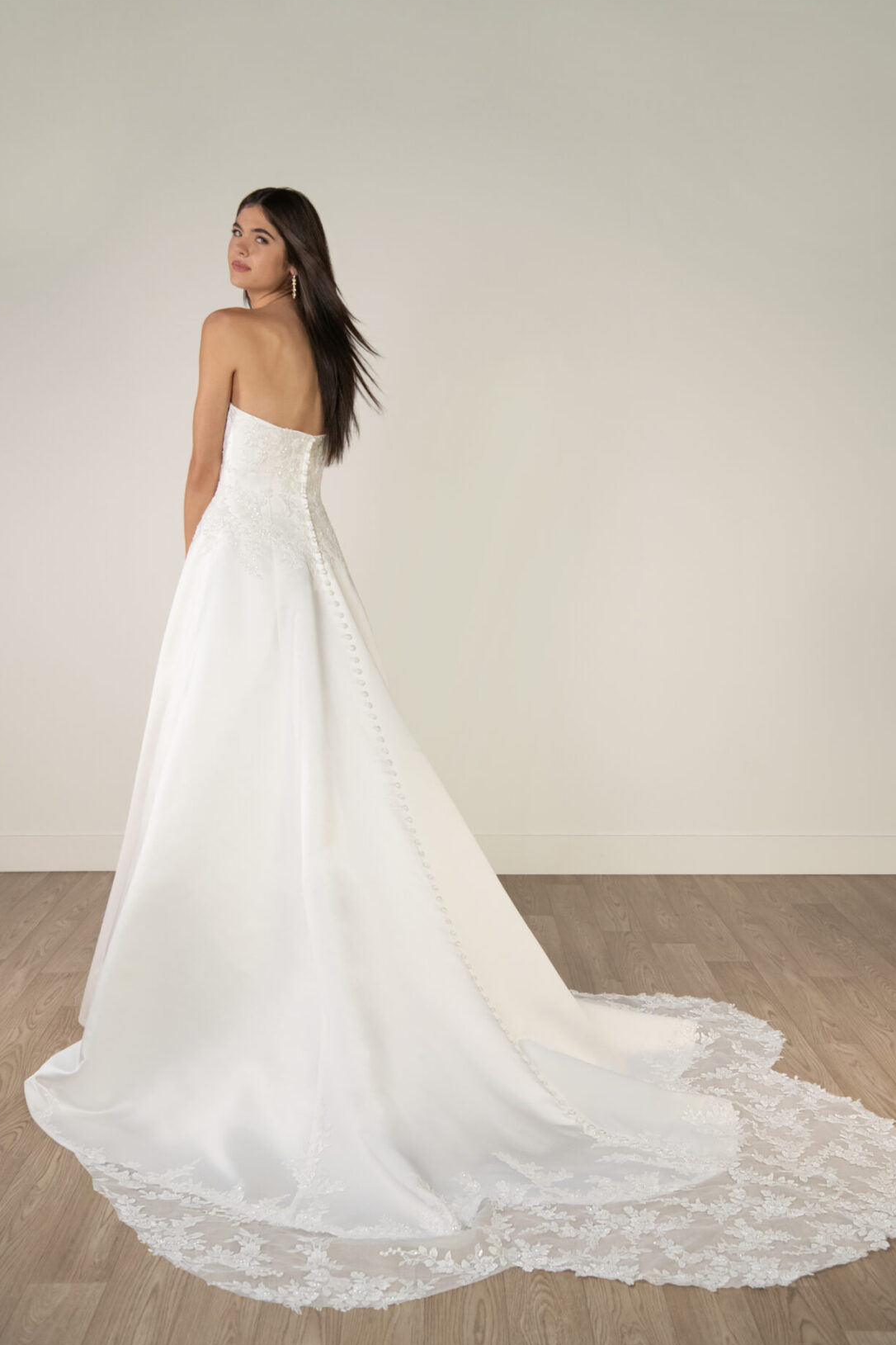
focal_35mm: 42
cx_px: 457
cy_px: 654
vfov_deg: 46.4
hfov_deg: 31.9
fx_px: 1568
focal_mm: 40
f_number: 6.3
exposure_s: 1/200
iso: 1600
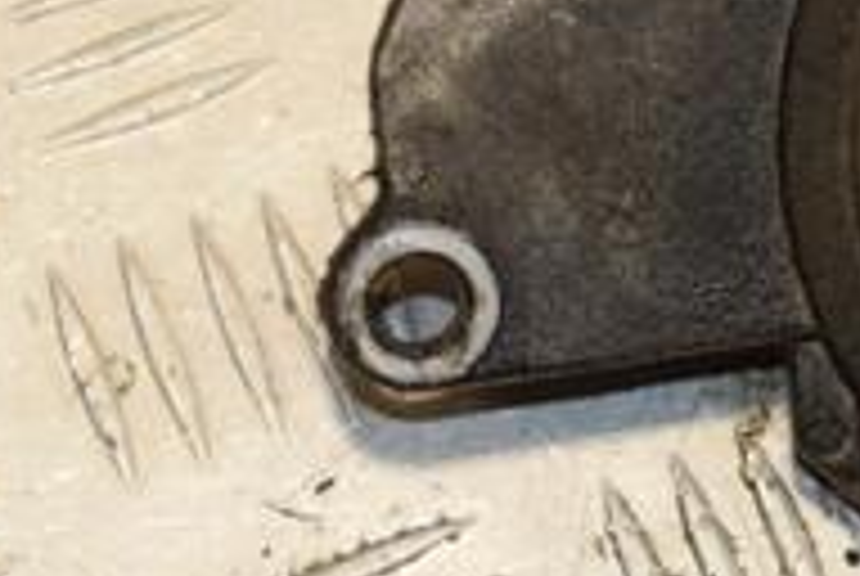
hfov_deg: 8.6
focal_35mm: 235
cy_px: -81
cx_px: 1072
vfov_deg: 5.8
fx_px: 5623
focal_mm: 50
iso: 800
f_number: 8
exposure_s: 1/200
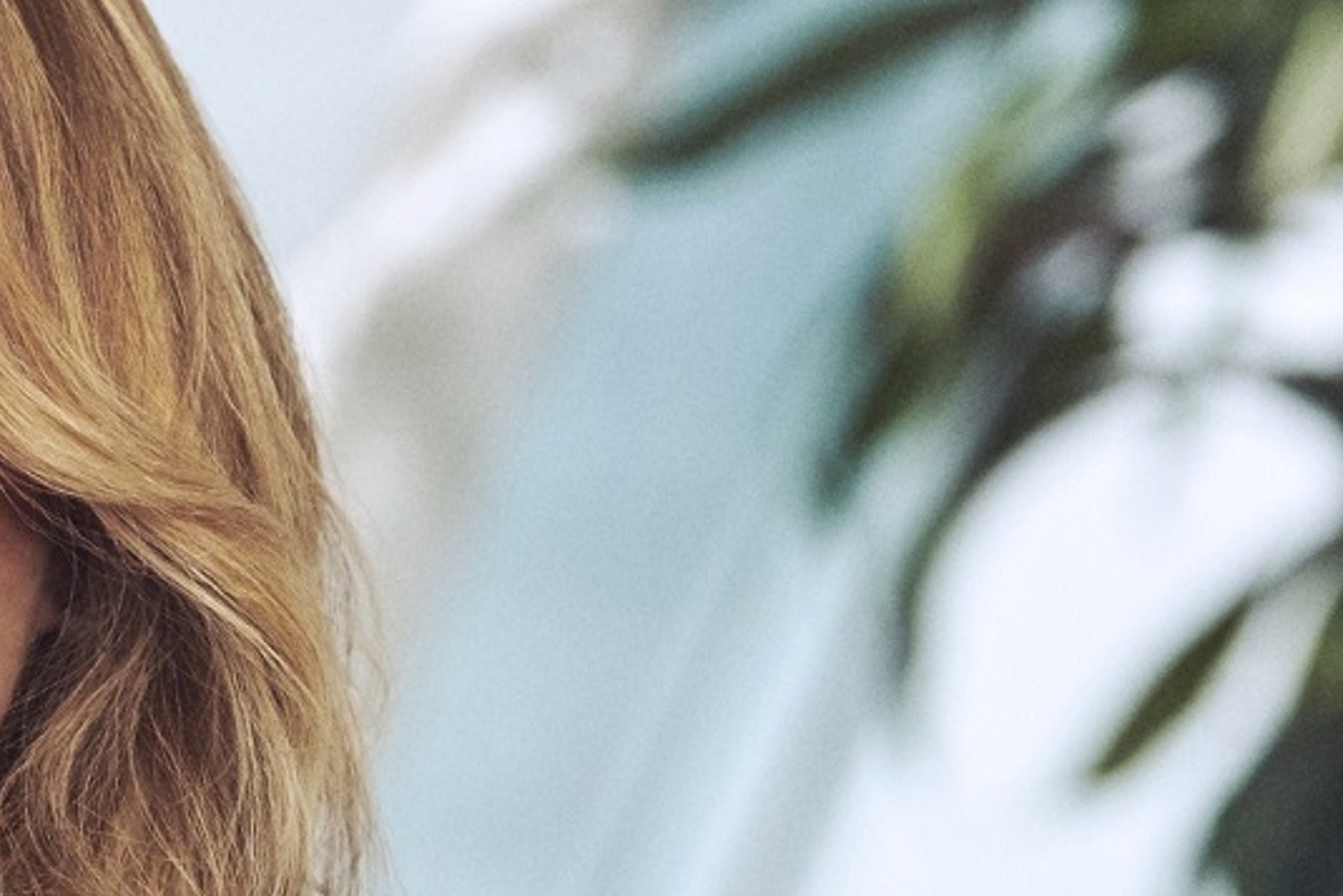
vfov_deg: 2.5
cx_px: -245
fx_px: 20746
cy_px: 1208
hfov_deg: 3.7
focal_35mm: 556
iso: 640
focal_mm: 105
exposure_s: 1/160
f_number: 3.5
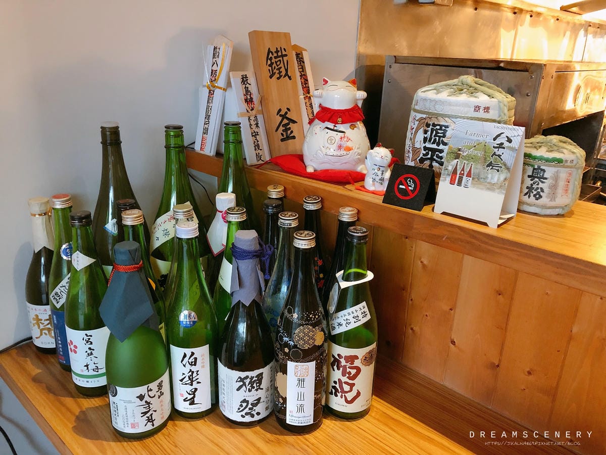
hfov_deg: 63.4
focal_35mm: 28
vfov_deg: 49.7
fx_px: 490
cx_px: 303
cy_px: 228
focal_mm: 3.99
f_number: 1.8
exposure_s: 1/4
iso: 100
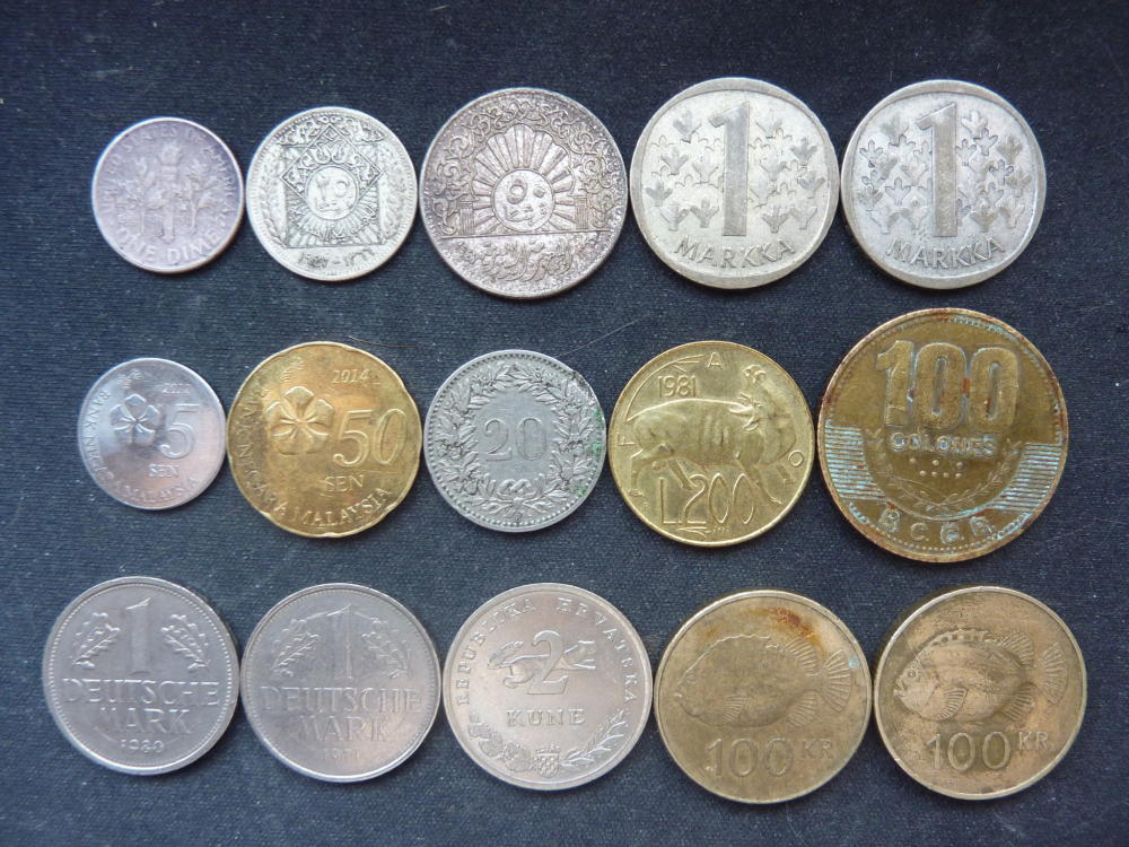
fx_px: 815
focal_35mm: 25
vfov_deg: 54.9
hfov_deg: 69.4
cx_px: 564
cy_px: 424
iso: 160
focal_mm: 4.1
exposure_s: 1/30
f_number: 3.3
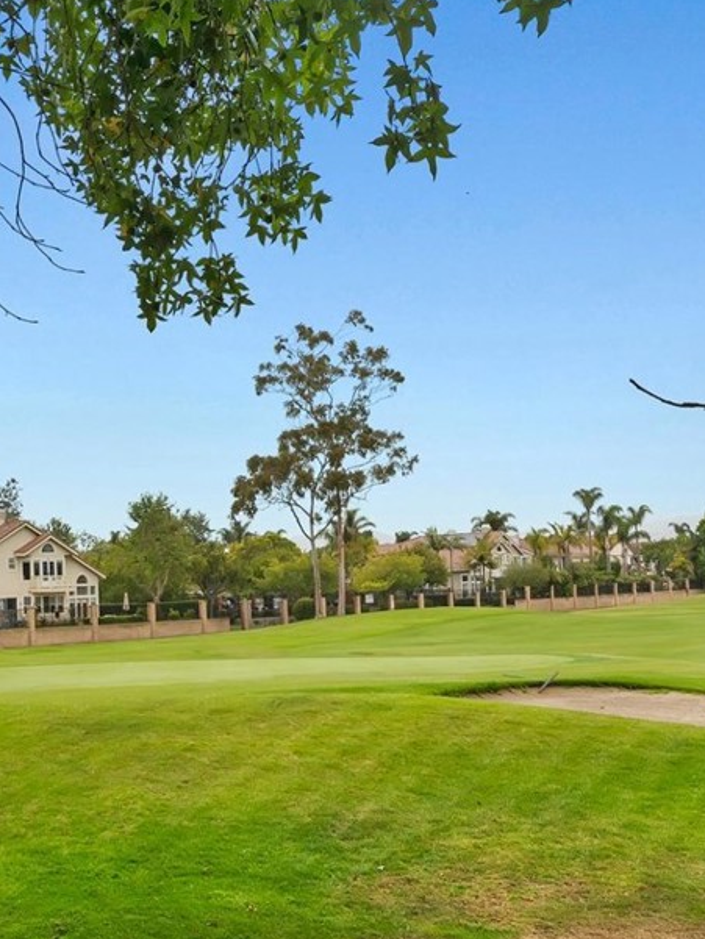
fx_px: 1602
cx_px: 174
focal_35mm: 59
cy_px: 494
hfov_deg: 24.5
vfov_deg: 32.7
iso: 250
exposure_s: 1/320
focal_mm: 24
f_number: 10
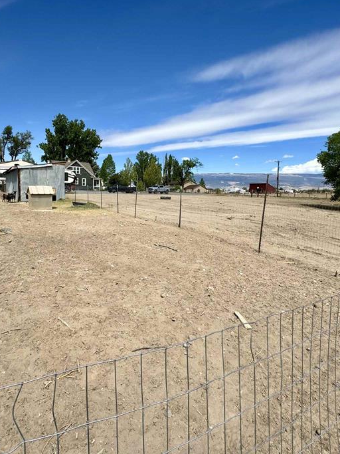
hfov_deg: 62.6
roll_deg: -0.5
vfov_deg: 79.0
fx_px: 275
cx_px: 129
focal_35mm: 21
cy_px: 221
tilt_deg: -6.9
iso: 50
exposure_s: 1/3106
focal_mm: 2.22
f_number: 2.2
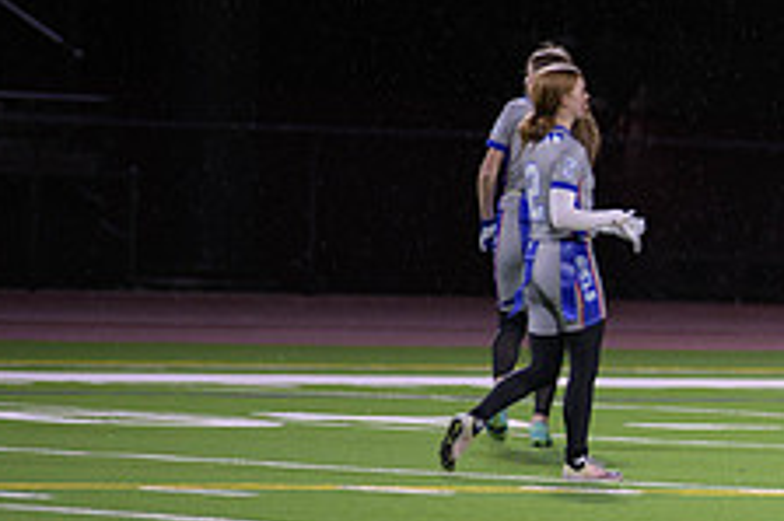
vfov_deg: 2.9
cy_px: 330
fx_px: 10141
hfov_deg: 4.4
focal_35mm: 466
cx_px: 994
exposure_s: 1/200
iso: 1000
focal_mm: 180
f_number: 2.8
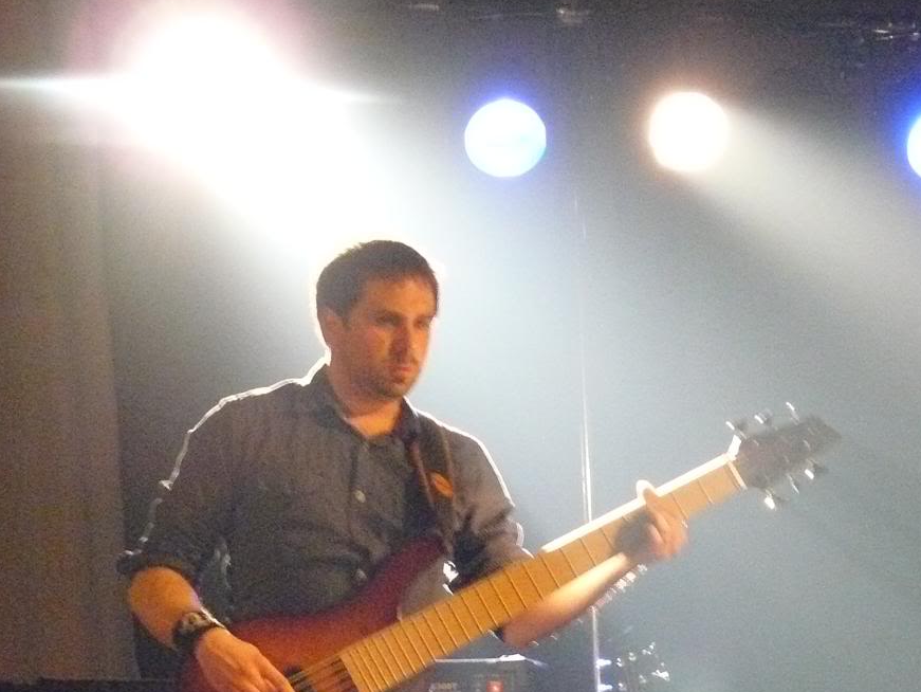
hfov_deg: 14.0
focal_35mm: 141
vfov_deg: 10.5
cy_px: 401
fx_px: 3753
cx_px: 436
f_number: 3.2
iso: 800
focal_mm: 13.4
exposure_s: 1/20
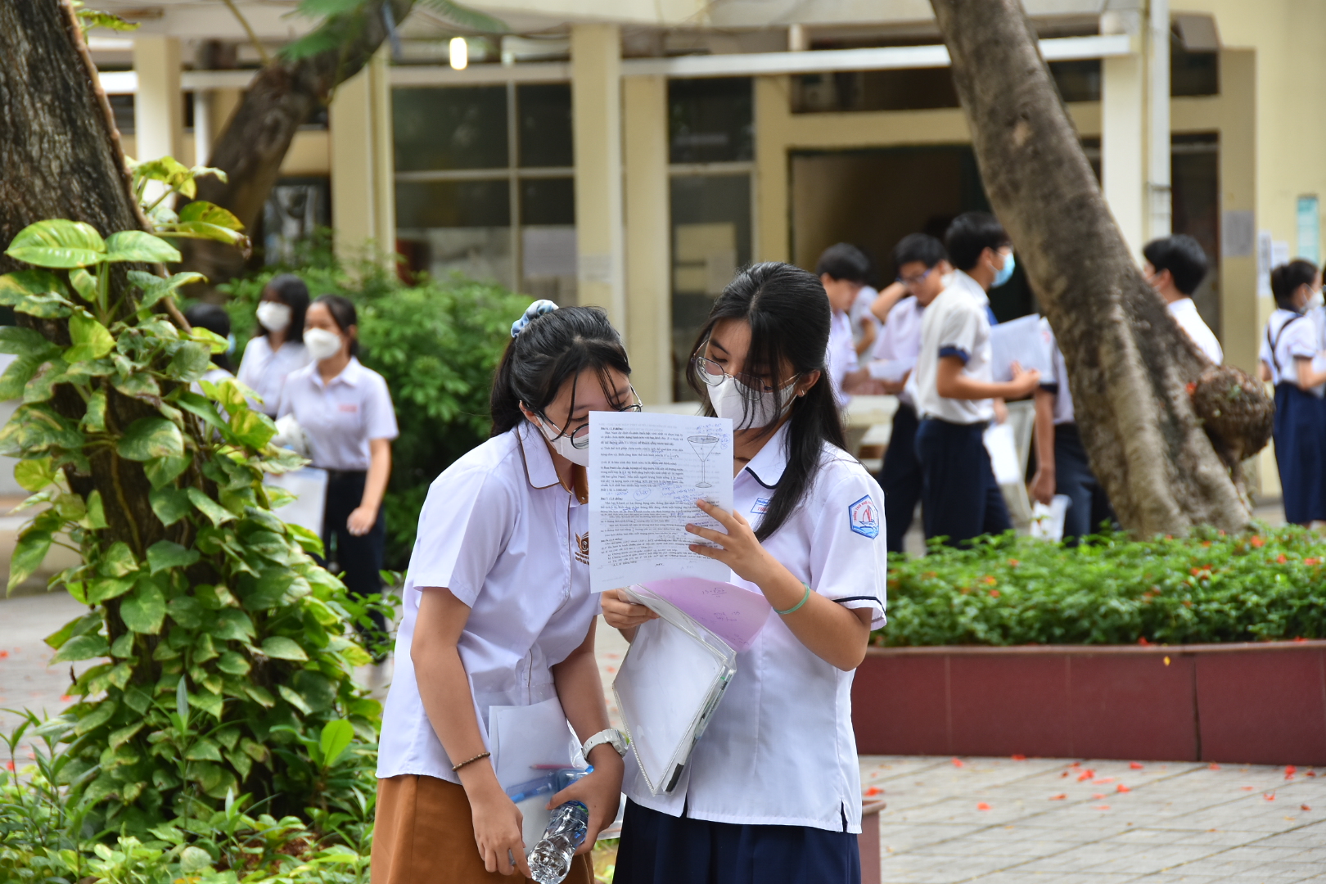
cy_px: 442
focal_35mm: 158
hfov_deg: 13.0
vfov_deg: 8.7
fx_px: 5801
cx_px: 663
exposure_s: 1/200
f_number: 7.1
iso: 400
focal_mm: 105
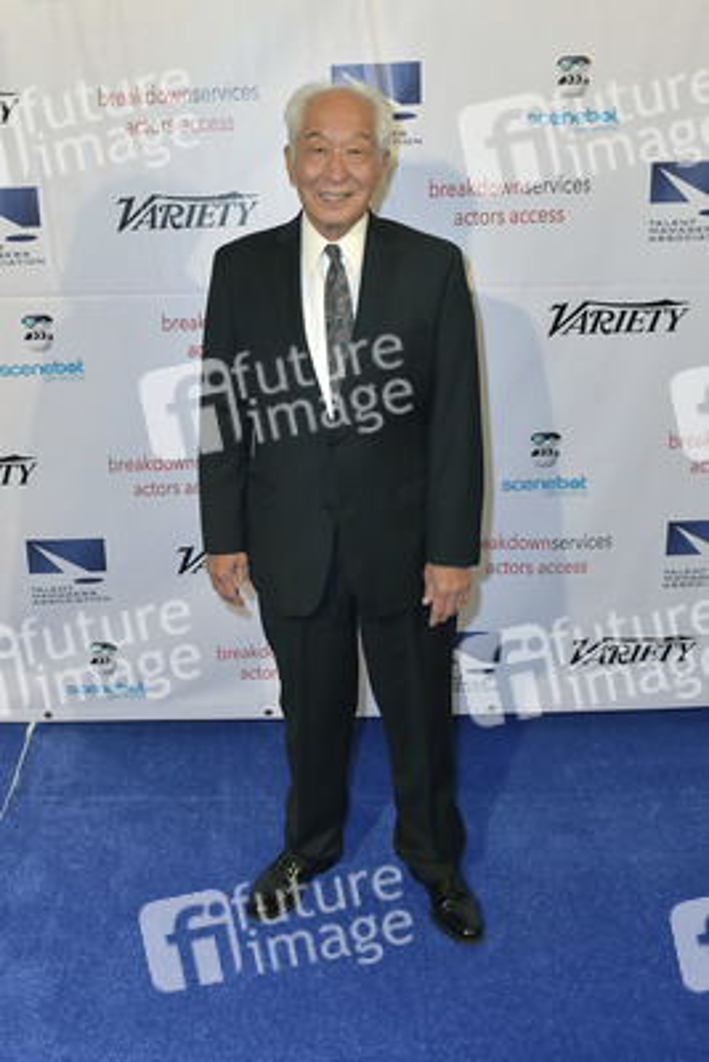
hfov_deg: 53.2
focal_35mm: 24
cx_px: 354
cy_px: 531
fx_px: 708
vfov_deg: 73.7
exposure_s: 1/320
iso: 400
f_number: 4.5
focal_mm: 24
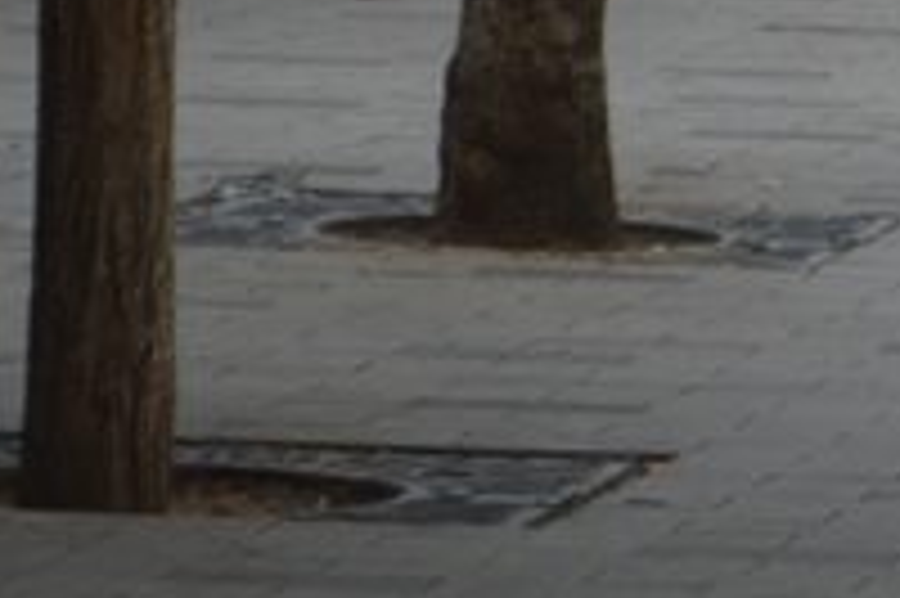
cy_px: -40
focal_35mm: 562
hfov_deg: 3.6
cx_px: 2925
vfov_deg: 2.4
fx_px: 14048
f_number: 5.6
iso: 100
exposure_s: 1/125
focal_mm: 55
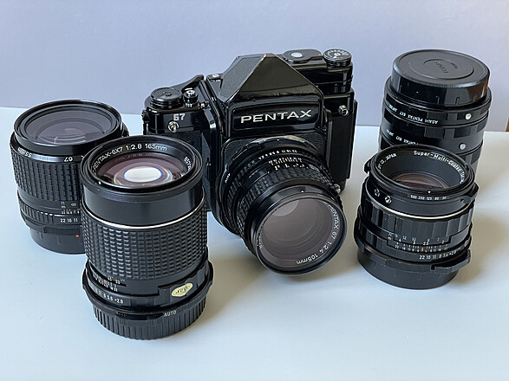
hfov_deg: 36.8
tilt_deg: -31.0
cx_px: 254
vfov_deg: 28.0
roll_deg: -1.3
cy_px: 190
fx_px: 764
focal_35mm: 52
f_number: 2
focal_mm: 6
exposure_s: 1/78
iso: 200
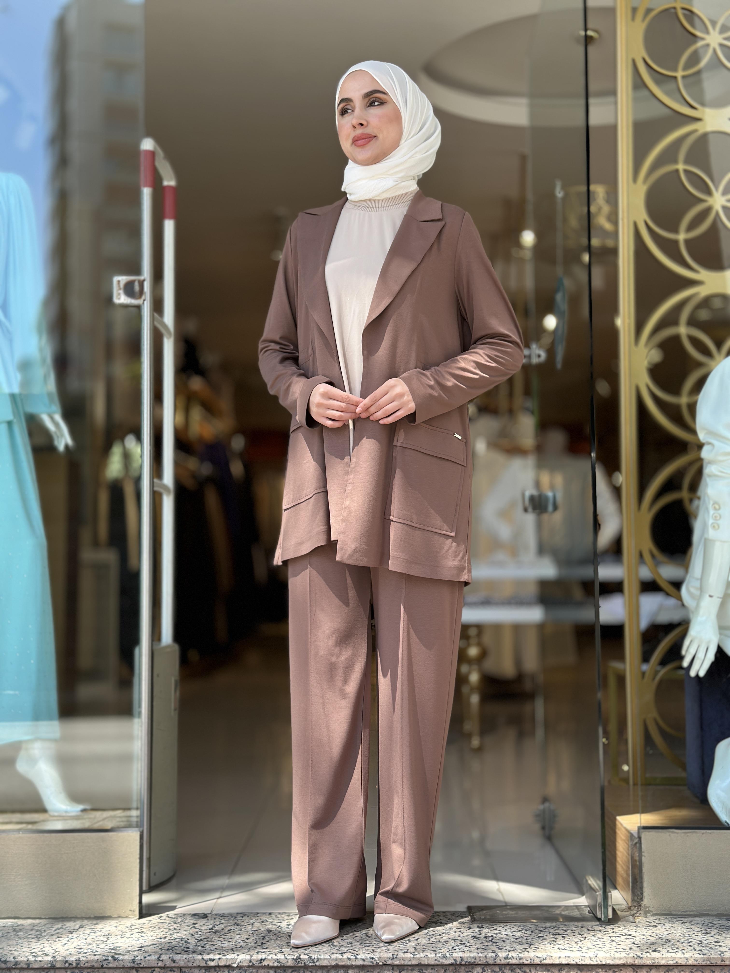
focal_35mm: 48
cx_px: 365
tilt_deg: +4.0
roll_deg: -0.6
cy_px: 486
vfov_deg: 39.7
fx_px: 1350
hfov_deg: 30.3
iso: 80
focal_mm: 6.86
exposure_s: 1/552
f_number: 1.78
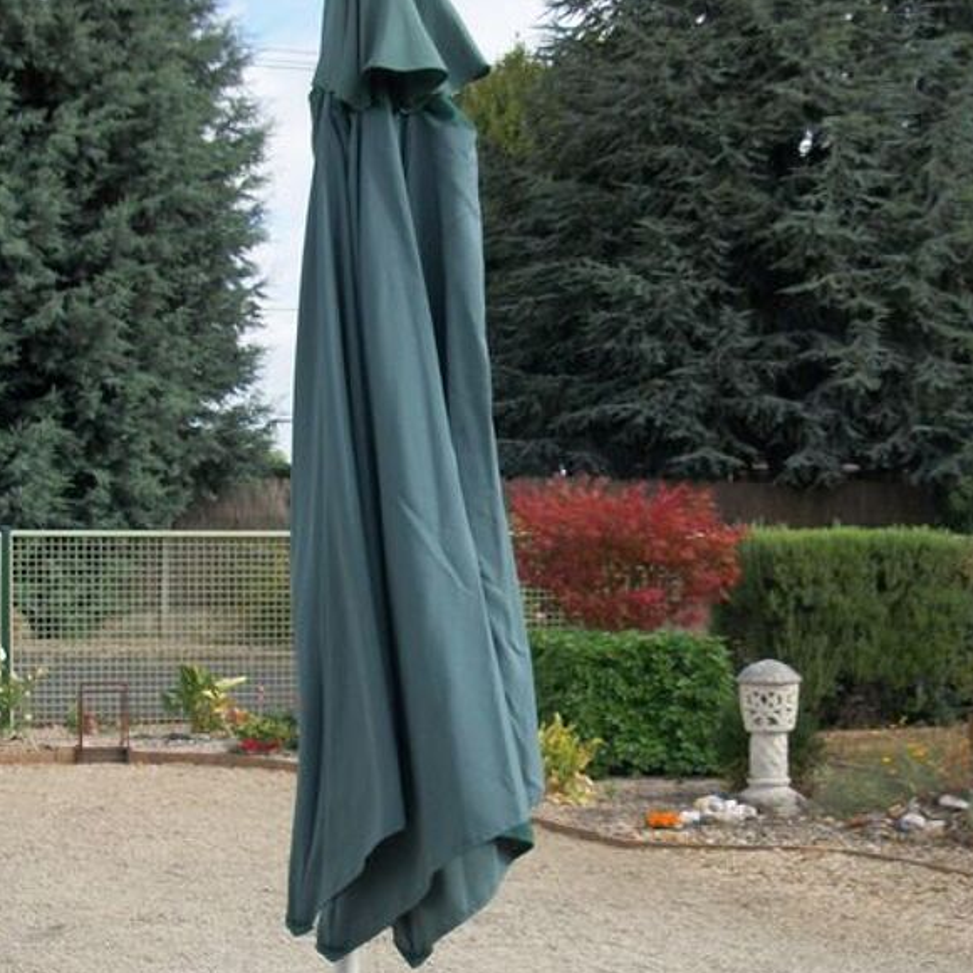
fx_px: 2067
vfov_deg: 26.5
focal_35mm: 65
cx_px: 431
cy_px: 568
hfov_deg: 26.5
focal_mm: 5.7
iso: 80
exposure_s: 1/125
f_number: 8.8
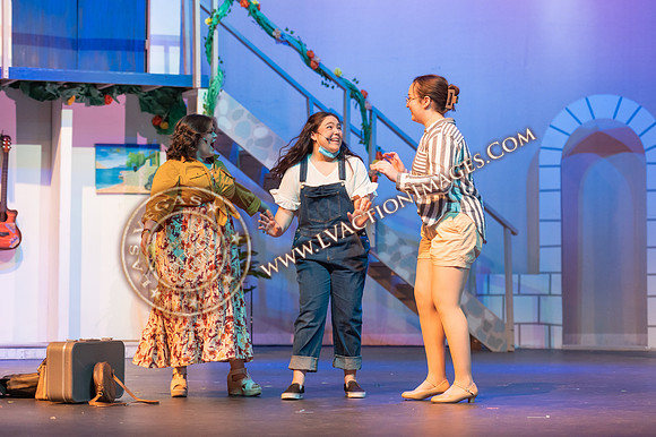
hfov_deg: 20.0
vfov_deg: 13.4
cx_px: 328
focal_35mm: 102
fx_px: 1858
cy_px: 218
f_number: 2.8
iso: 2000
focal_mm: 102
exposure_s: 1/250
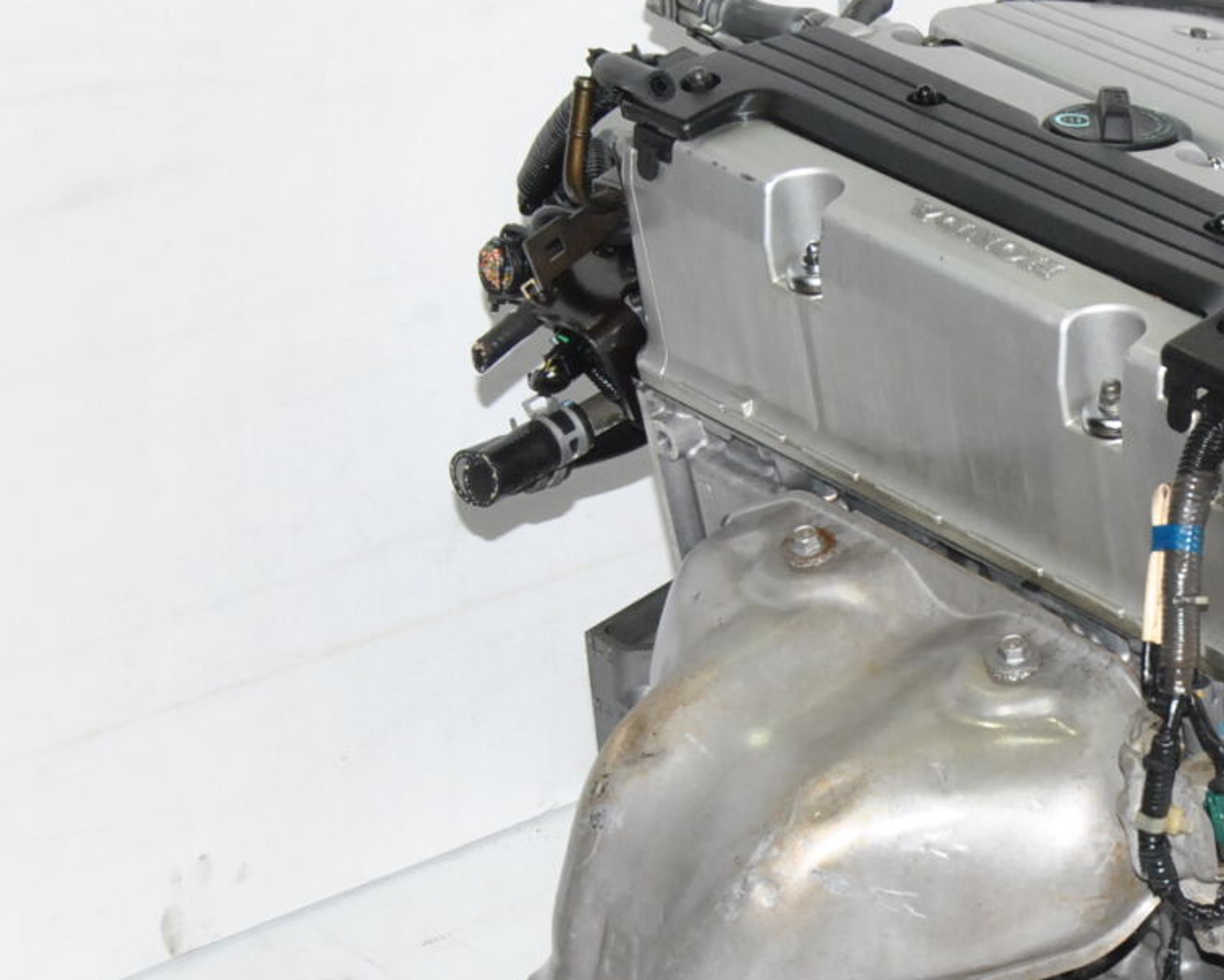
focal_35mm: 134
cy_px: 771
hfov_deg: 14.1
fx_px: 4855
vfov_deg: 11.5
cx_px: 1276
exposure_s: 1/200
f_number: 10
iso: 800
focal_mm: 45
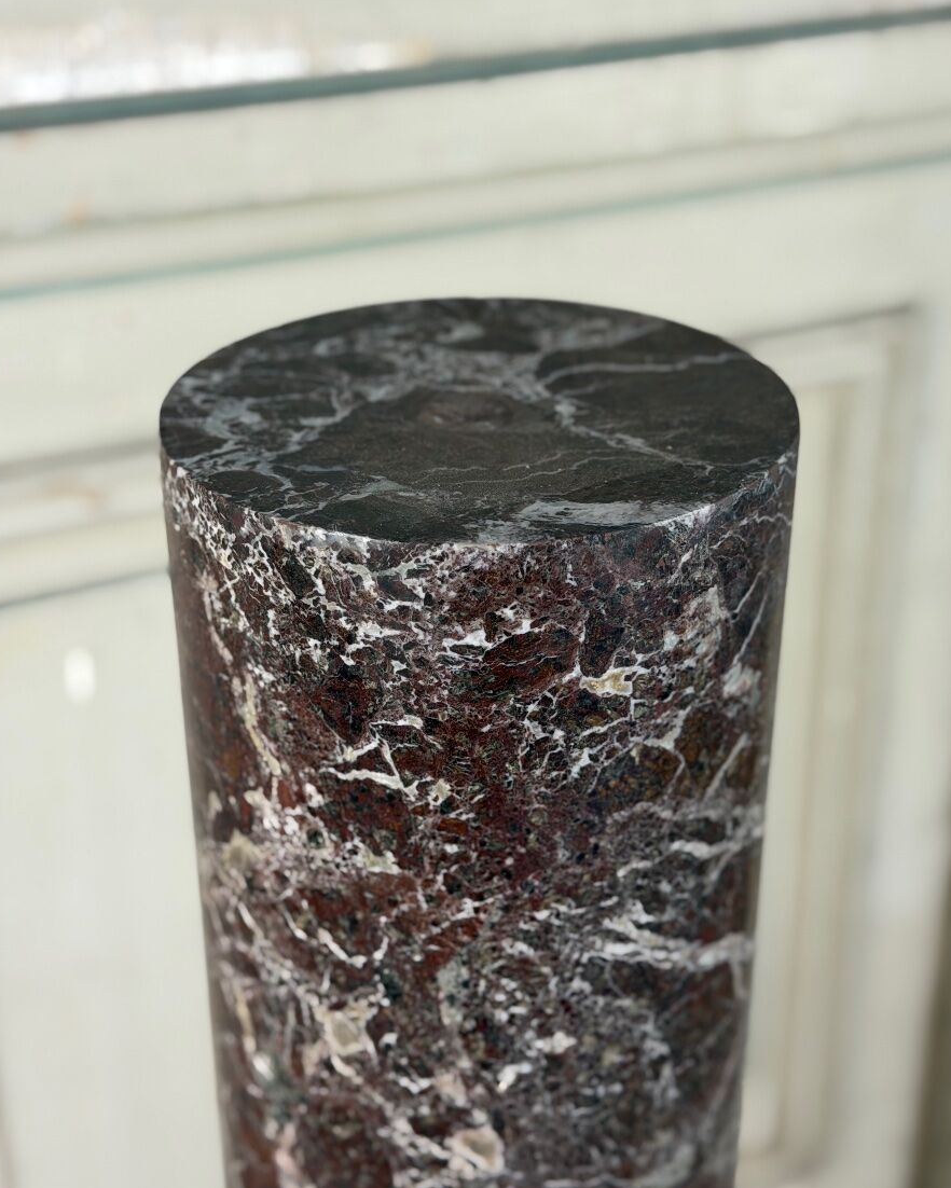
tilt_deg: -27.4
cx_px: 477
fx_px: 1794
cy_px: 556
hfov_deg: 29.7
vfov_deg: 36.6
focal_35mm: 51
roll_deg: +1.8
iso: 160
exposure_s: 1/50
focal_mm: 6.76
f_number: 1.78
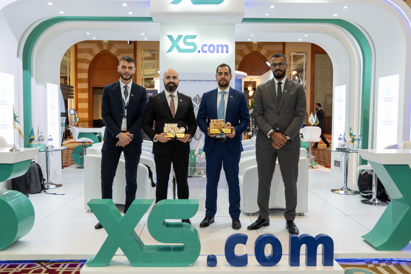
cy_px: 138
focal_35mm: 31
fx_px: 354
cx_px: 204
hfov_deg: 60.3
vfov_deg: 42.3
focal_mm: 20
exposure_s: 1/160
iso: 320
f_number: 2.8
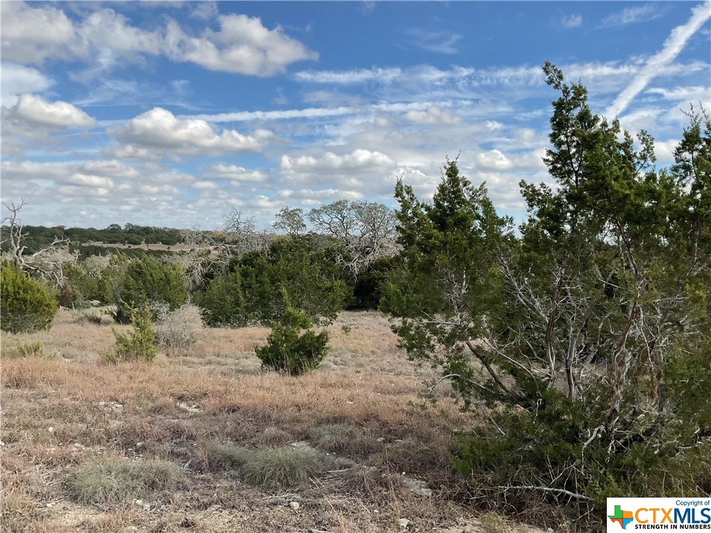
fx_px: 596
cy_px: 266
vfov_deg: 48.2
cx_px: 356
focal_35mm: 29
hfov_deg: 61.7
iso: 16
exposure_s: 1/1848
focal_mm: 3
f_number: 1.8
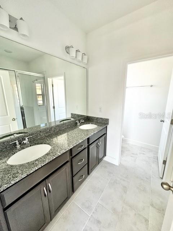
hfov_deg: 85.7
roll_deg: -0.3
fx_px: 93
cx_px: 86
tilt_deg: -11.8
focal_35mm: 14
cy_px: 116
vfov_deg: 102.1
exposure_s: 1/120
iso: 200
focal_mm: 2.22
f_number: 2.2
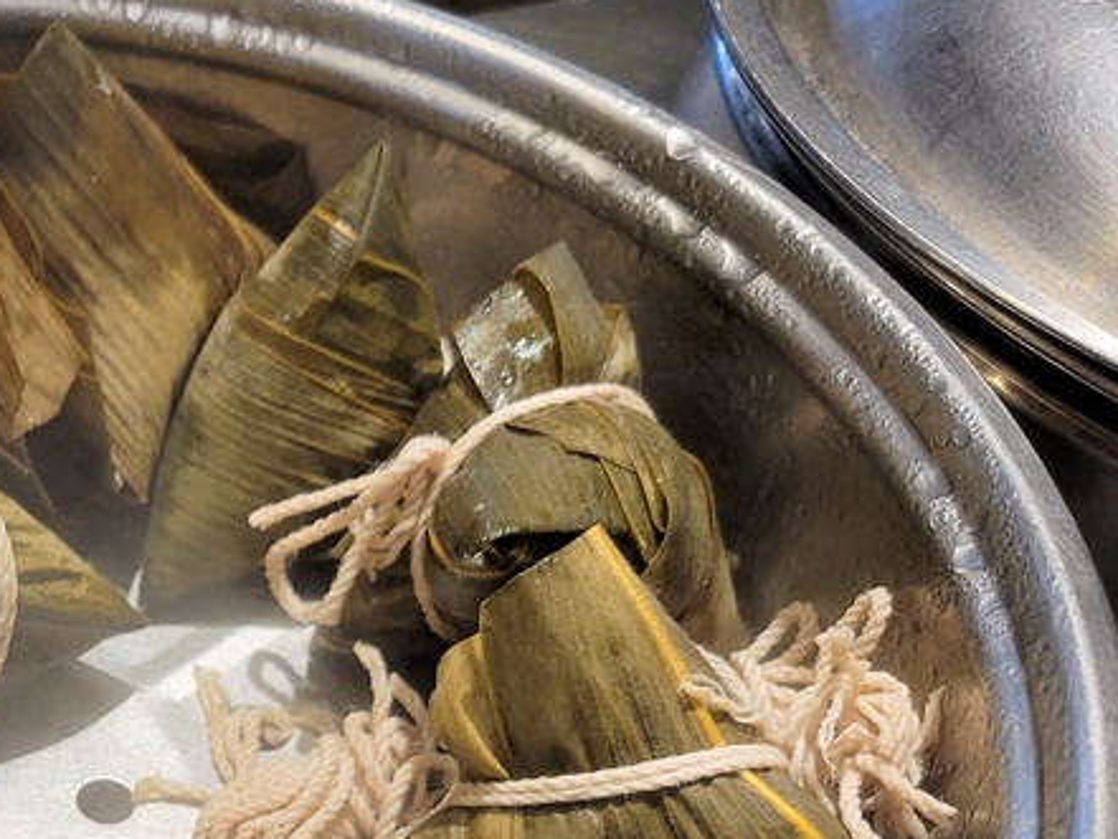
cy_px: 778
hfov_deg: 29.9
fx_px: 1906
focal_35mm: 59
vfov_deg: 24.0
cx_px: -63
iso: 100
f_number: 1.8
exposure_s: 1/120
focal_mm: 5.4
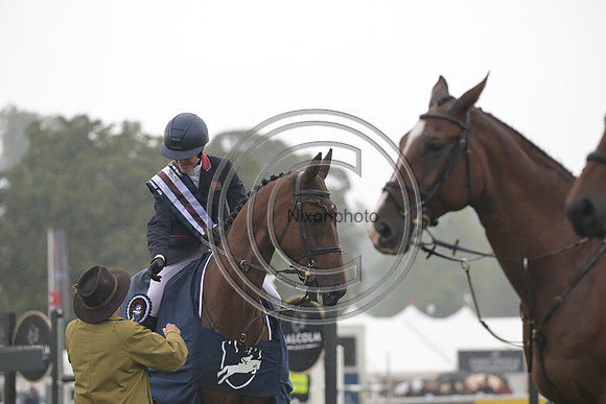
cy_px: 202
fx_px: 3367
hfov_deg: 10.3
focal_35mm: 200
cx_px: 303
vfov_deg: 6.9
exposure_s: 1/1250
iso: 1250
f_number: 4.5
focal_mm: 200
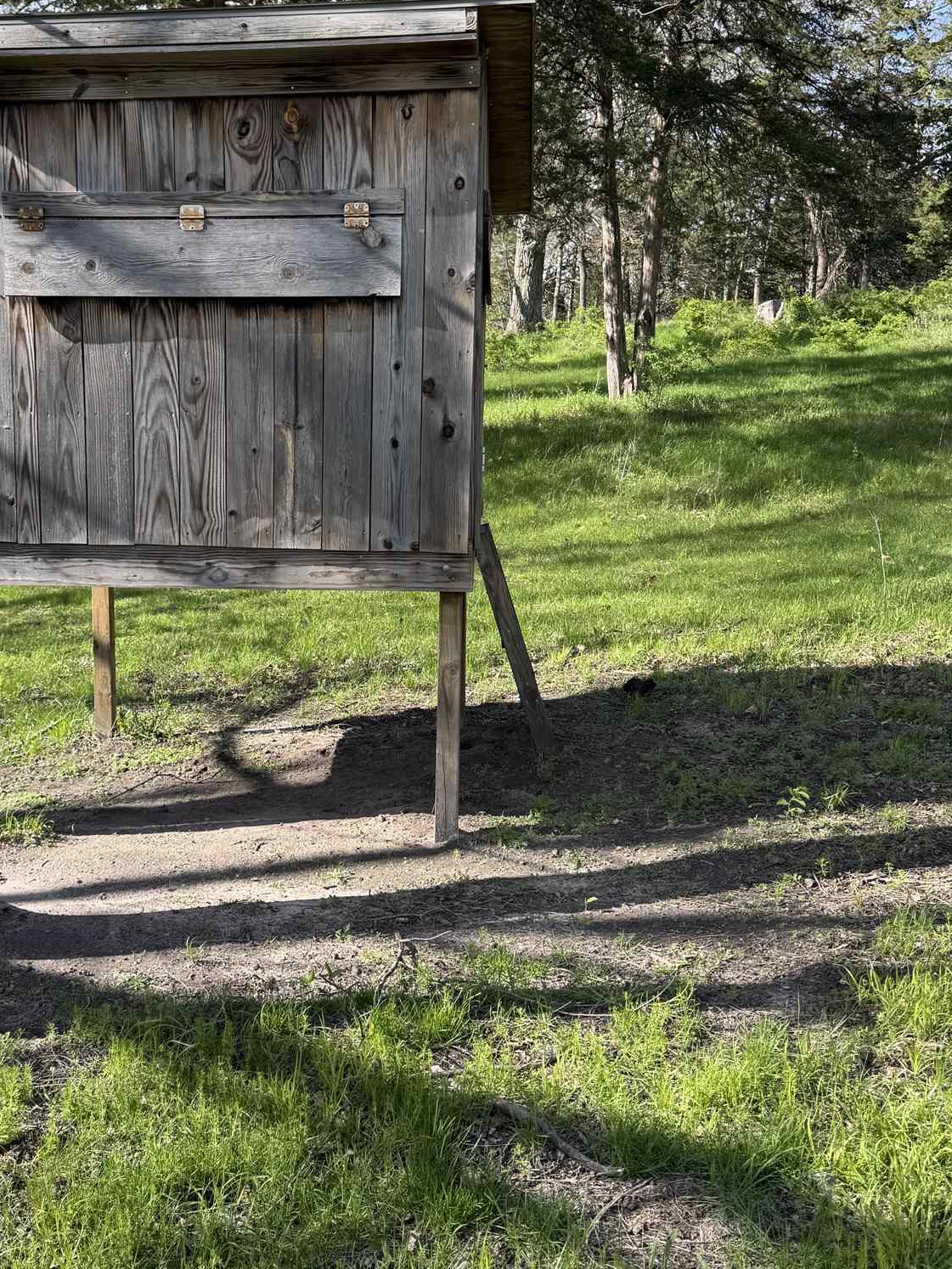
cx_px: 352
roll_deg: +0.7
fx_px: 1356
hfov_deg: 38.4
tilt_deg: -5.2
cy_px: 549
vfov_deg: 50.0
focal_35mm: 37
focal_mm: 6.76
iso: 80
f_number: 1.78
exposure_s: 1/888
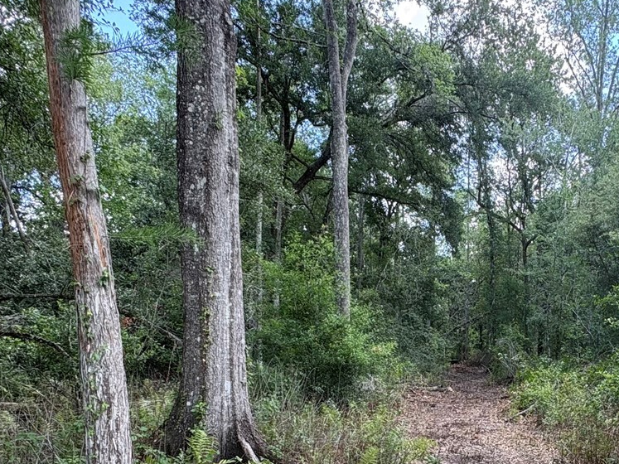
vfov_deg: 43.3
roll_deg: -0.3
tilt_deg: -5.4
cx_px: 471
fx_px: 536
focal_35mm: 30
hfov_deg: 56.7
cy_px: 406
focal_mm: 2.22
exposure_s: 1/99
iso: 64
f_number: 2.2
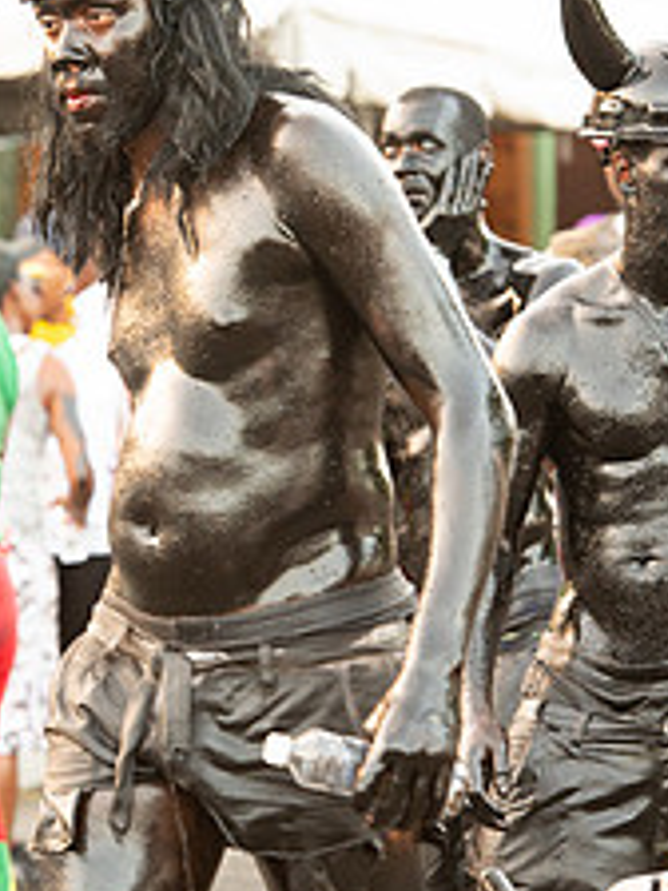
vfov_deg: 7.6
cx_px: 109
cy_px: 410
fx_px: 6716
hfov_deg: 5.7
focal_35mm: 261
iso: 2500
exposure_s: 1/200
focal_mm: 135
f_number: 5
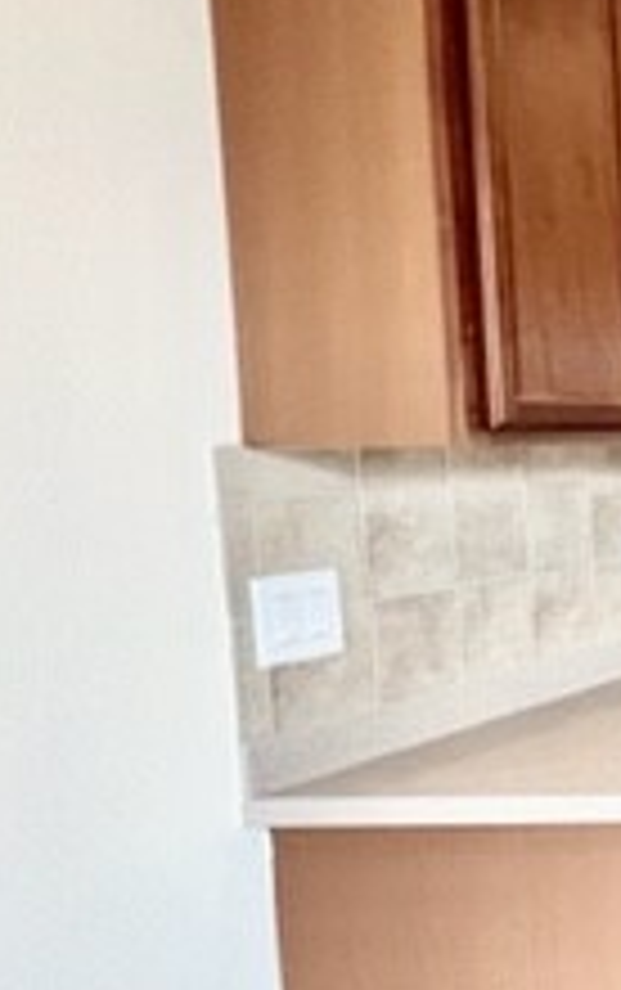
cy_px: 504
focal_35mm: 40
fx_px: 1080
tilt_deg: -4.6
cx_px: 1390
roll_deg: +0.6
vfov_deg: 49.2
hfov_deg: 16.7
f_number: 1.8
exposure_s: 1/120
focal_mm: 1.57
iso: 200
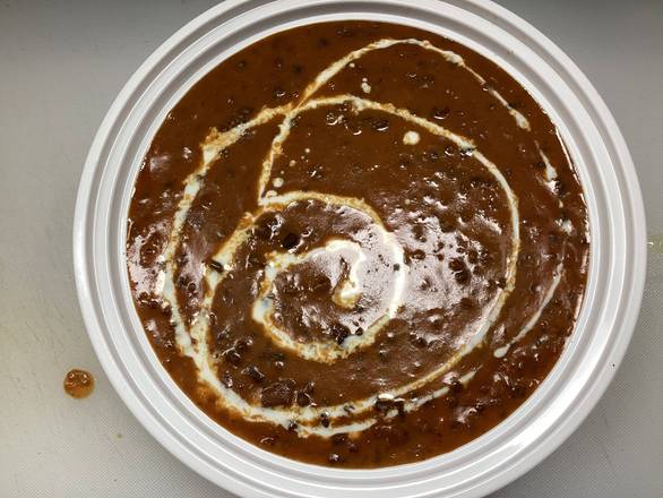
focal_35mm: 31
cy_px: 249
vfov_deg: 45.5
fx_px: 594
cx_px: 332
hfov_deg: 58.3
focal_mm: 3.3
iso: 80
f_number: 2.4
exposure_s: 1/60
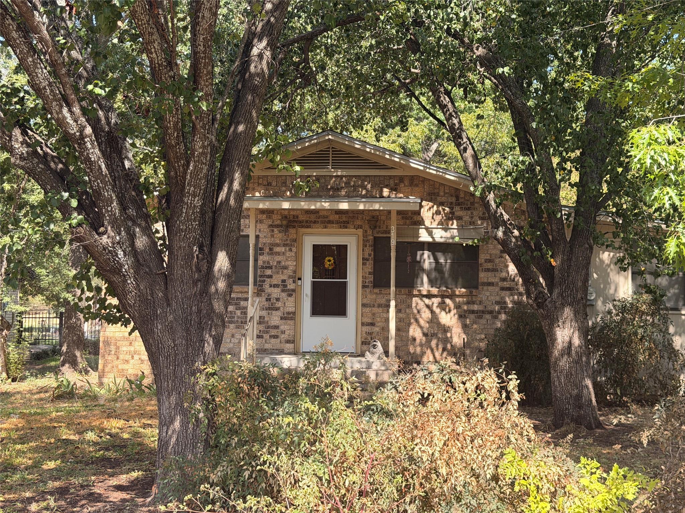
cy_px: 256
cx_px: 342
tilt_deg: +3.2
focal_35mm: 48
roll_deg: -0.9
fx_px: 950
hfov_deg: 39.7
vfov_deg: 30.3
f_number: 1.78
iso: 80
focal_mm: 6.76
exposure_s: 1/1041
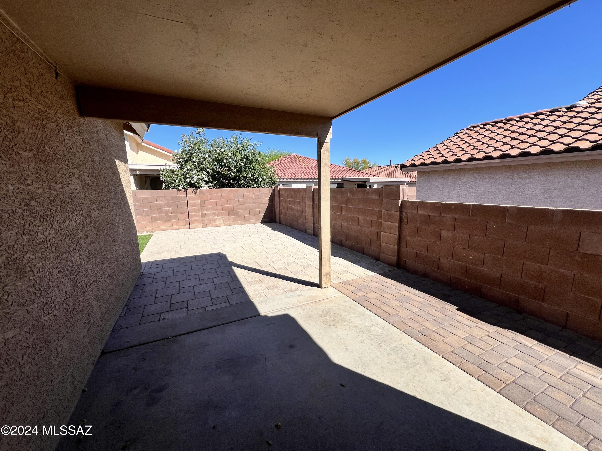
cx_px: 301
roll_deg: +0.8
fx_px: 226
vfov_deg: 89.9
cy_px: 226
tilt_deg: -9.2
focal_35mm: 13
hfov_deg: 106.2
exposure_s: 1/1908
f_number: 1.8
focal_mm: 1.57
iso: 32
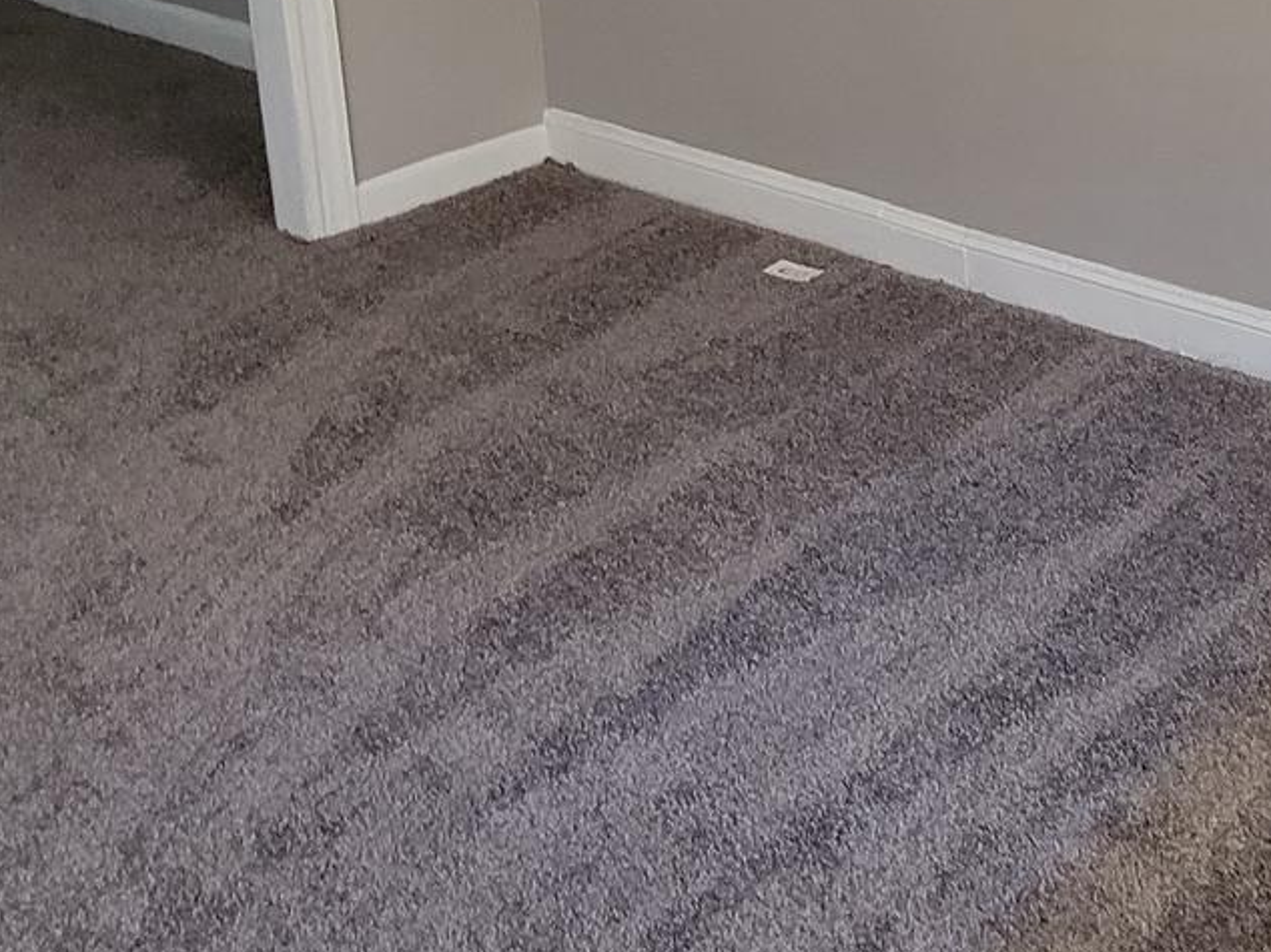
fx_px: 1542
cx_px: 948
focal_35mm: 42
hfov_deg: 43.4
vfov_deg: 31.0
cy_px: -62
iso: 320
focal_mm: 2.2
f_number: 2.2
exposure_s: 1/30
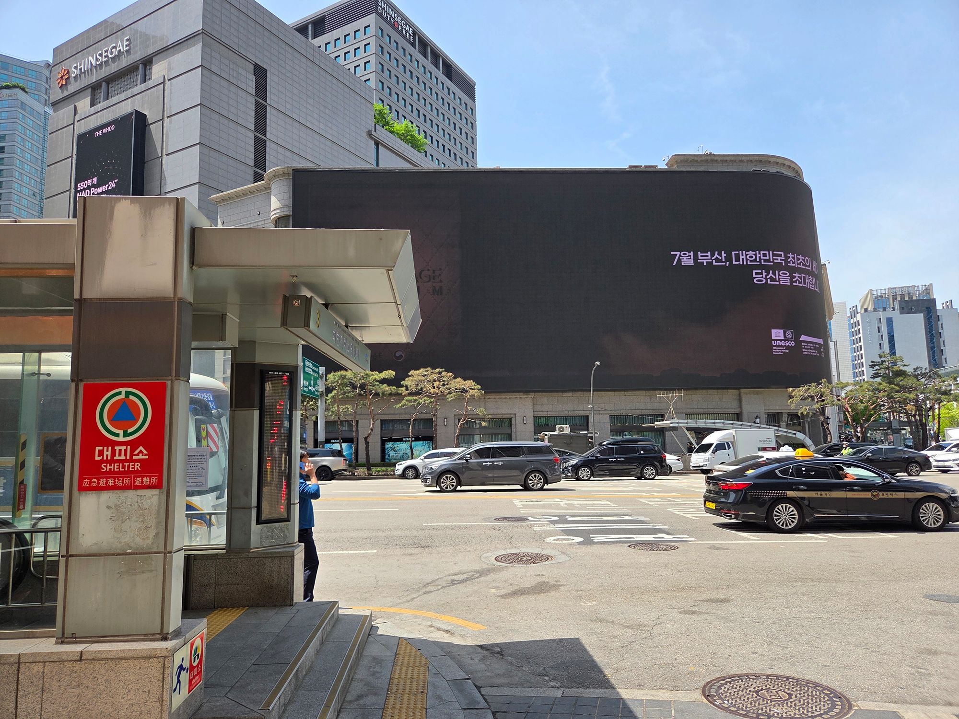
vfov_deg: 58.9
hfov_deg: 73.9
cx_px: 480
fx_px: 637
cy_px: 360
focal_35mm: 23
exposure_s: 1/2969
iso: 80
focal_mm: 5.4
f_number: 1.8
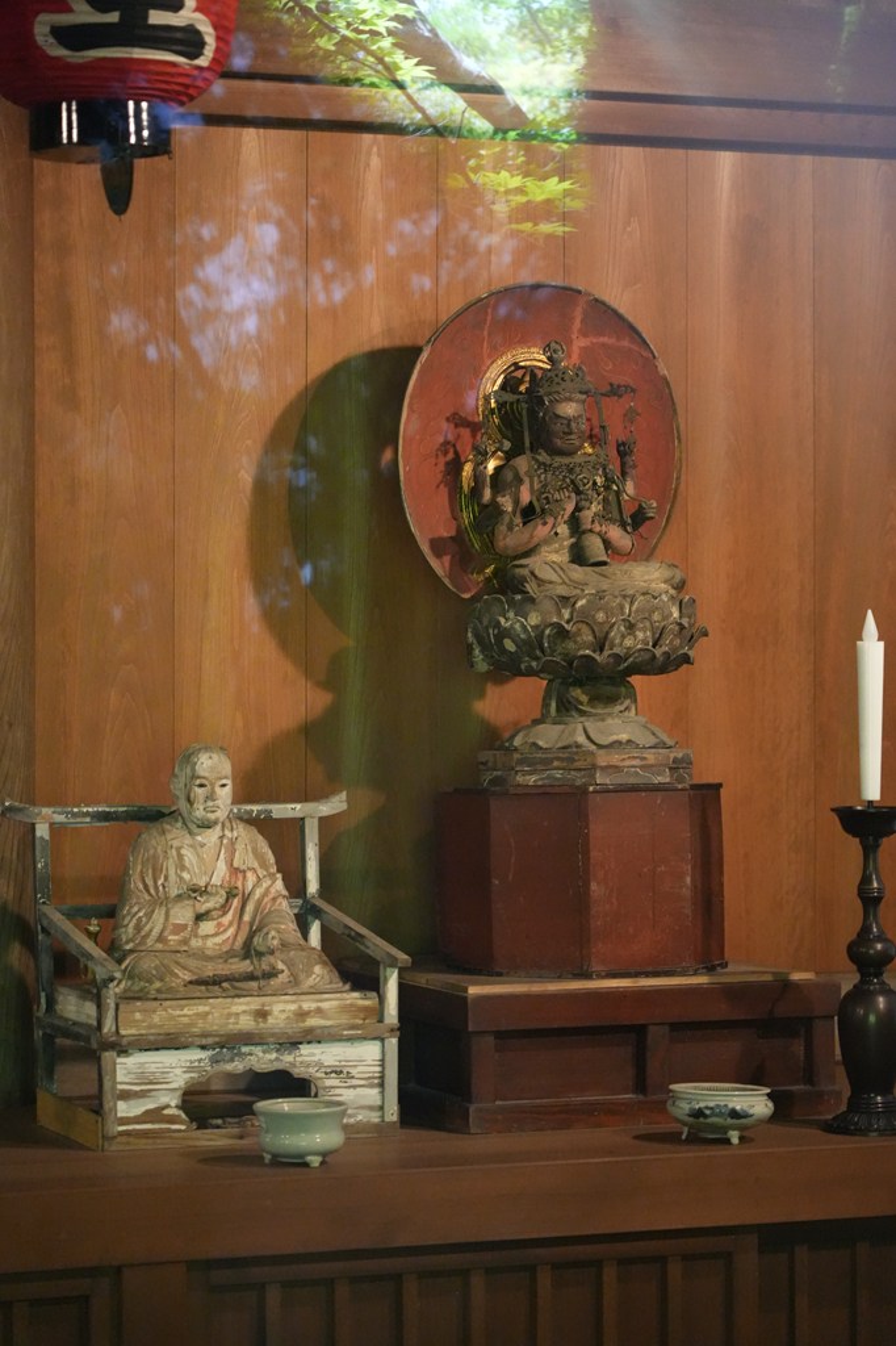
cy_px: 673
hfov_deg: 13.0
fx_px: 3922
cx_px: 448
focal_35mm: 105
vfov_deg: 19.5
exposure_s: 1/125
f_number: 4
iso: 12800
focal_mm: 105
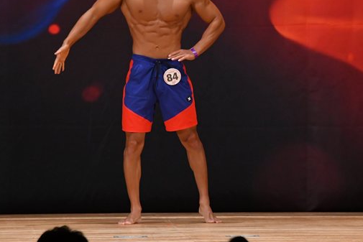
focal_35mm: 414
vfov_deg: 3.3
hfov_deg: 5.0
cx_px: 205
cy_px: 64
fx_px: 4175
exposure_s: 1/400
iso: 3200
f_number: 5.6
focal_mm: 180
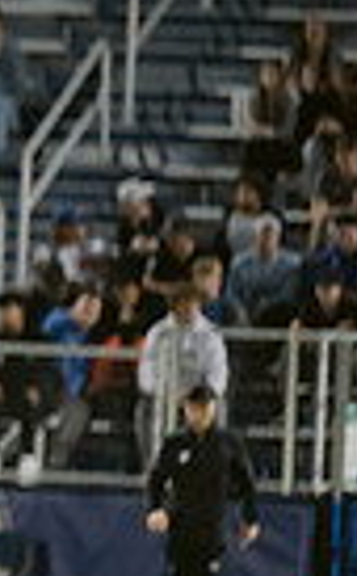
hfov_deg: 1.7
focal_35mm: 758
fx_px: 11862
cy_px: 275
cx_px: -777
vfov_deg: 2.8
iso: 2500
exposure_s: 1/500
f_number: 2.8
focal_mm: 175
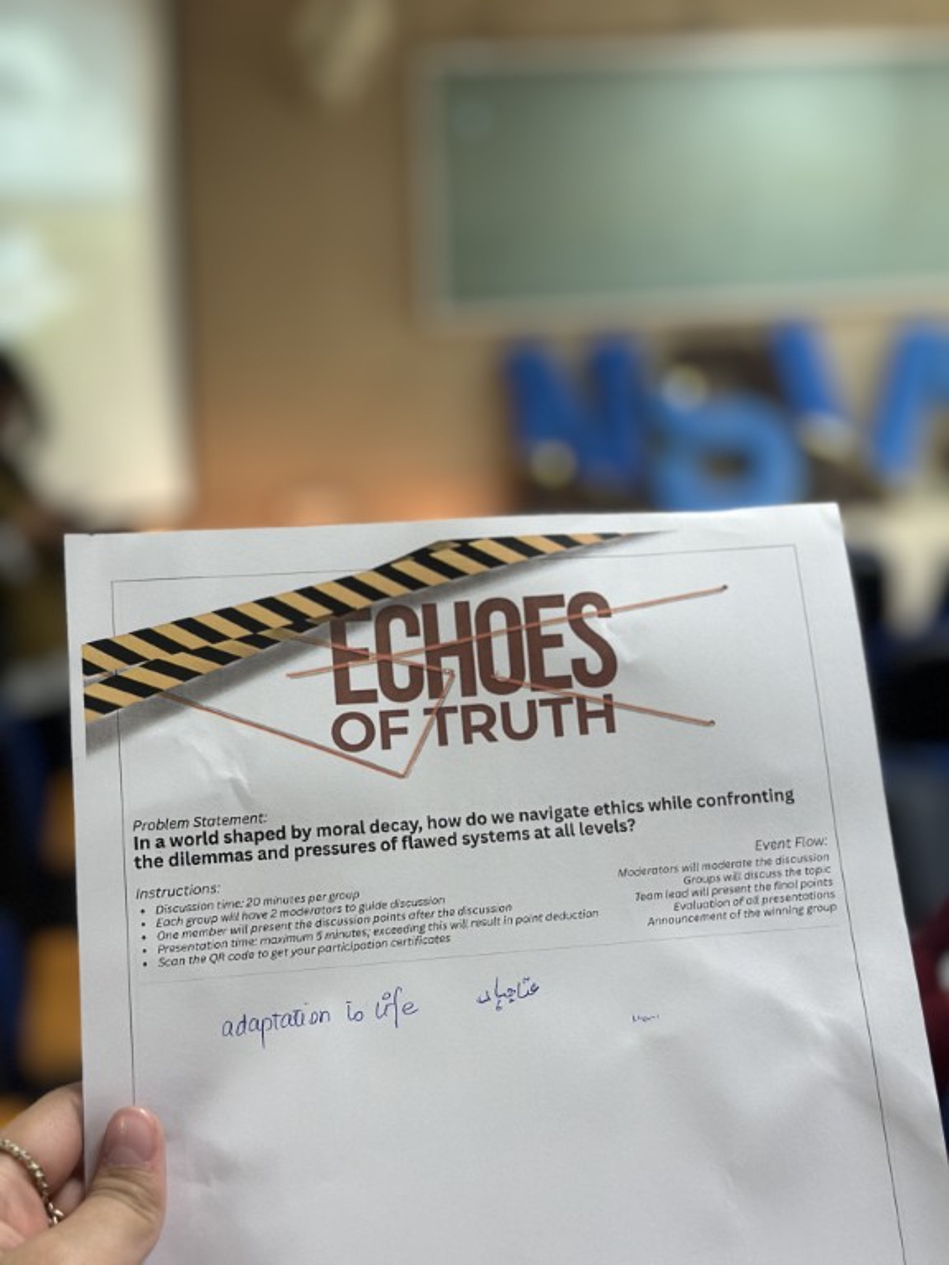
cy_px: 632
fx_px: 1755
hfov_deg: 30.3
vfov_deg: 39.7
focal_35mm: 48
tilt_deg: -14.4
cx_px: 474
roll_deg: +1.4
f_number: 1.78
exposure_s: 1/50
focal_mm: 6.86
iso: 160
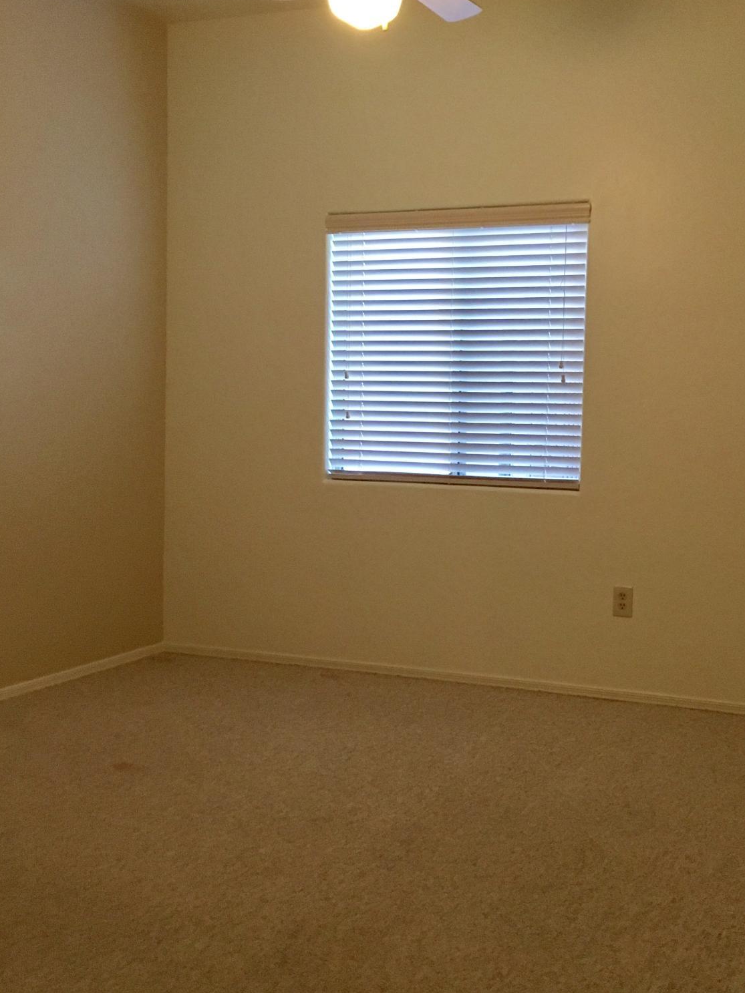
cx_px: 475
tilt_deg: -7.2
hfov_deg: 36.6
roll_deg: -0.9
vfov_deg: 47.9
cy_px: 481
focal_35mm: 39
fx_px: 1119
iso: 200
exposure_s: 1/30
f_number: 2.2
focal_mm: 4.15
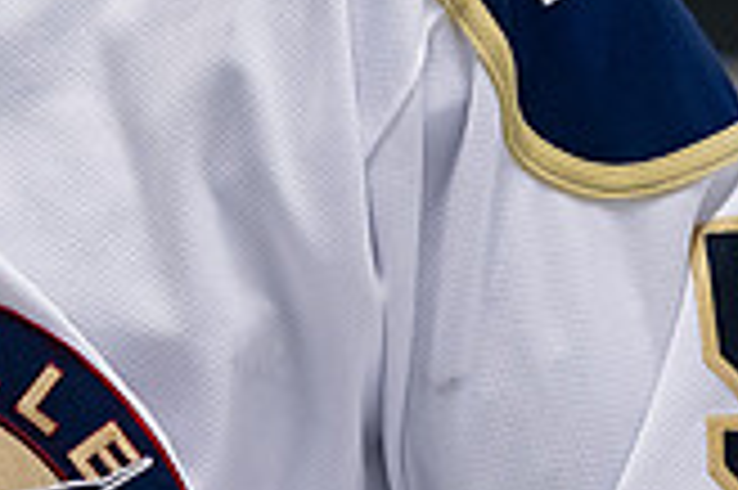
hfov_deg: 2.0
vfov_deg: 1.3
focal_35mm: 1041
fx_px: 21319
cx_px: -249
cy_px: -300
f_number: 3.2
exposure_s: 1/800
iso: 2000
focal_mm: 170
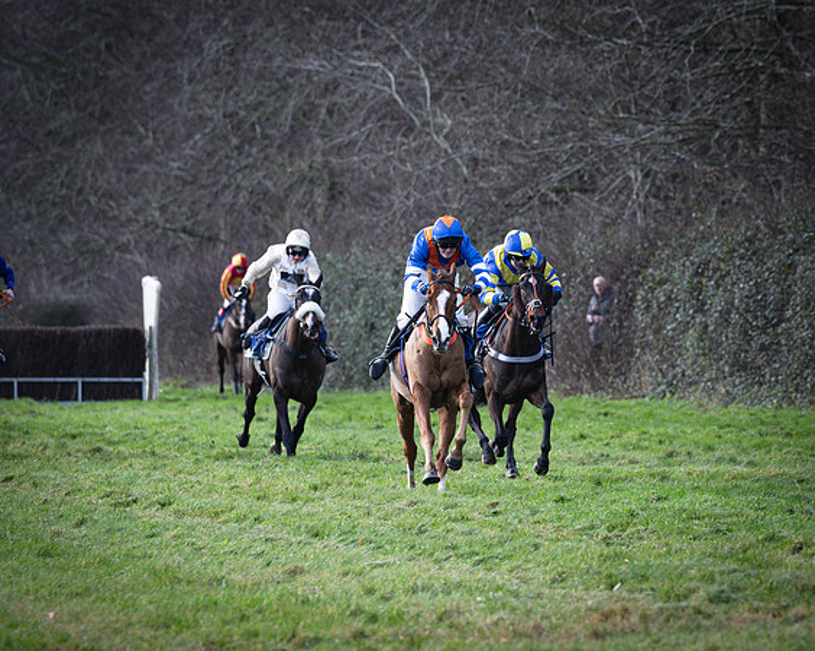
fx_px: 10156
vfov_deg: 3.7
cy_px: 334
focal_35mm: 421
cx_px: 587
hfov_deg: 4.6
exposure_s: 1/1000
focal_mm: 185
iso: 400
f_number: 4
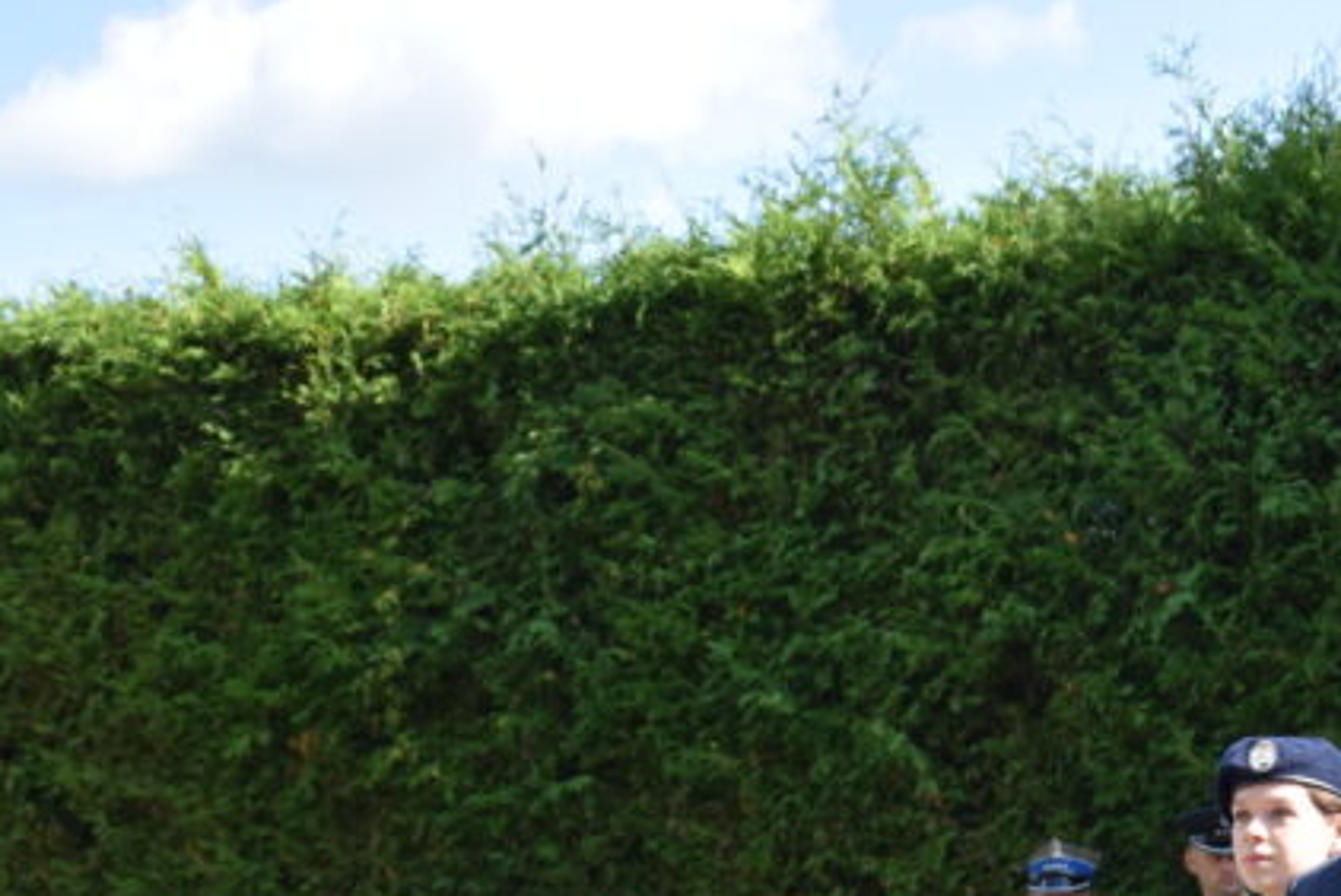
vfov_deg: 11.7
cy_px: 1131
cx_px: 1366
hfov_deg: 17.5
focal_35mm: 114
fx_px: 4249
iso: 450
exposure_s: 1/1000
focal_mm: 30
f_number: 4.2
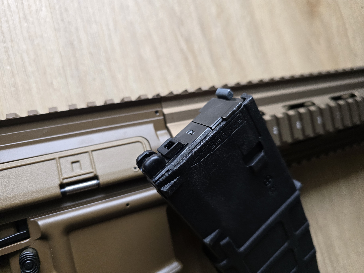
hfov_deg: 73.9
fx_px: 242
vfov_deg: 58.9
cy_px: 136
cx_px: 182
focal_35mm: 23
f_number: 1.7
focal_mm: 6.3
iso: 640
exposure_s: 1/120
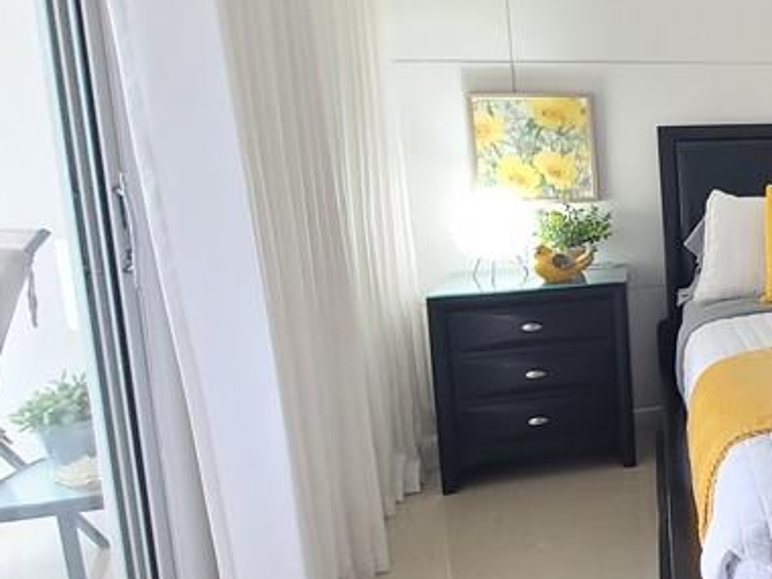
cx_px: 965
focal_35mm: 35
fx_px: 781
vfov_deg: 40.4
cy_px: 219
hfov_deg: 37.1
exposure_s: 1/60
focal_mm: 2.2
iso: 400
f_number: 2.2
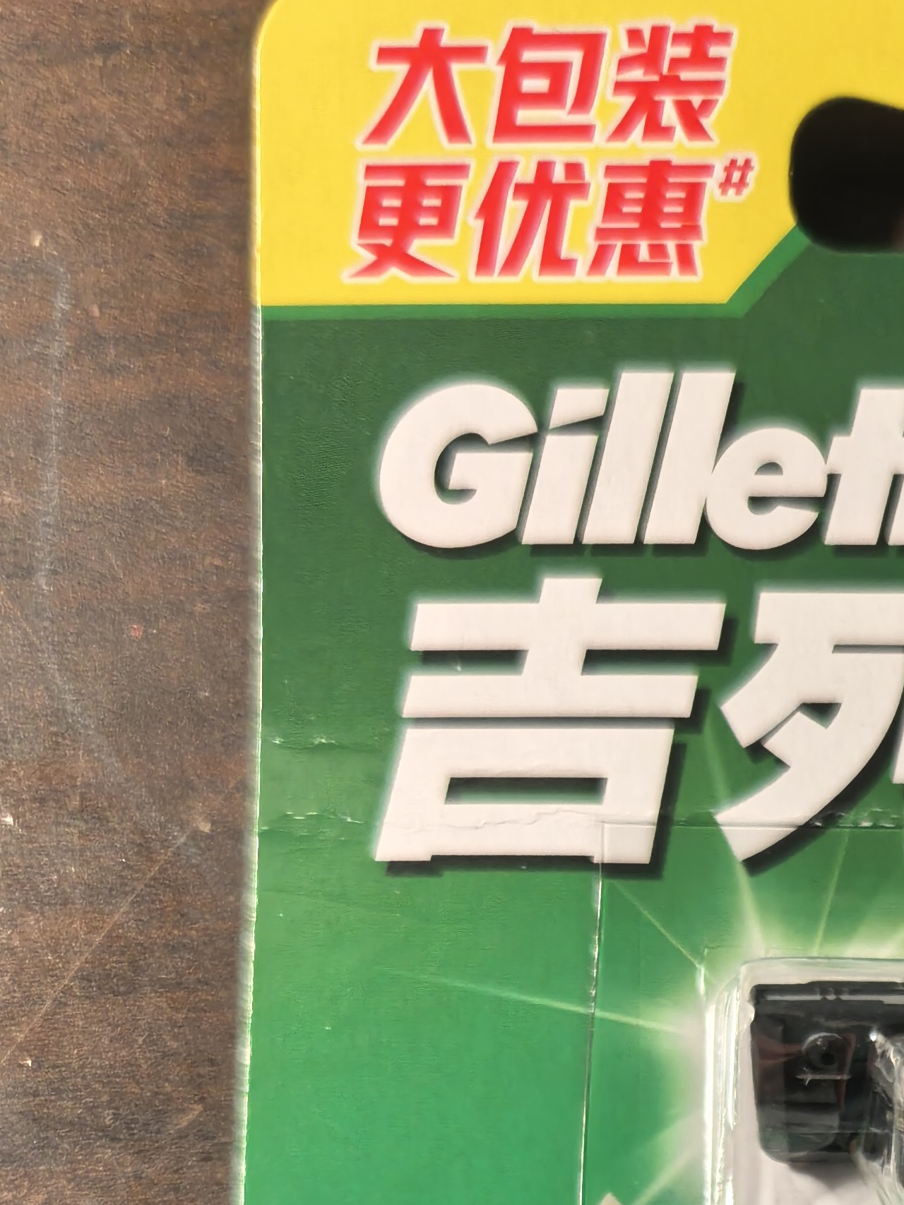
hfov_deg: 17.5
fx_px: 2821
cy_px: 1673
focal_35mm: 81
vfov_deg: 21.3
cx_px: 1011
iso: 250
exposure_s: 1/50
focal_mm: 6.98
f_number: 2
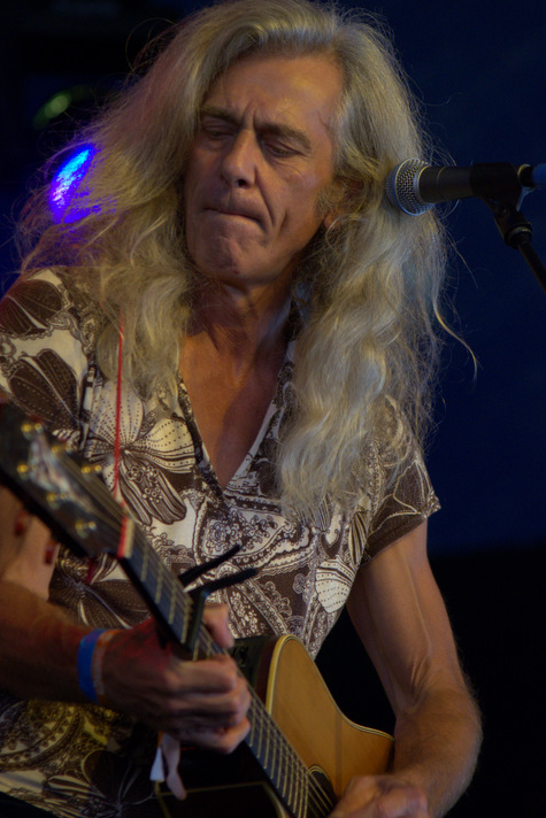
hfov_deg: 6.7
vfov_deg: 10.1
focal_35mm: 205
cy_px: 408
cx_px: 274
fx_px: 4650
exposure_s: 1/200
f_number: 4.2
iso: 2500
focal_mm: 135
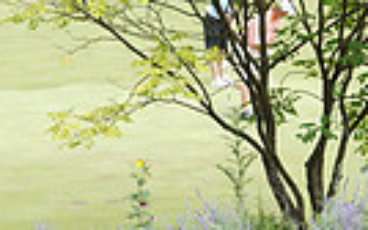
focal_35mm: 177
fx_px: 1777
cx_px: 228
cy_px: 168
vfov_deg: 7.4
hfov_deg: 11.8
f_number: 4.5
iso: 50
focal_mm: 40
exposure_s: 1/80
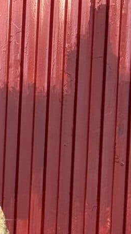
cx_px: -71
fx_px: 1448
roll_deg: -2.7
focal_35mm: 234
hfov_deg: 5.1
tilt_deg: +0.9
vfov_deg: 8.9
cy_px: 399
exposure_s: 1/1264
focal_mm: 6.76
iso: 80
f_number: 1.78
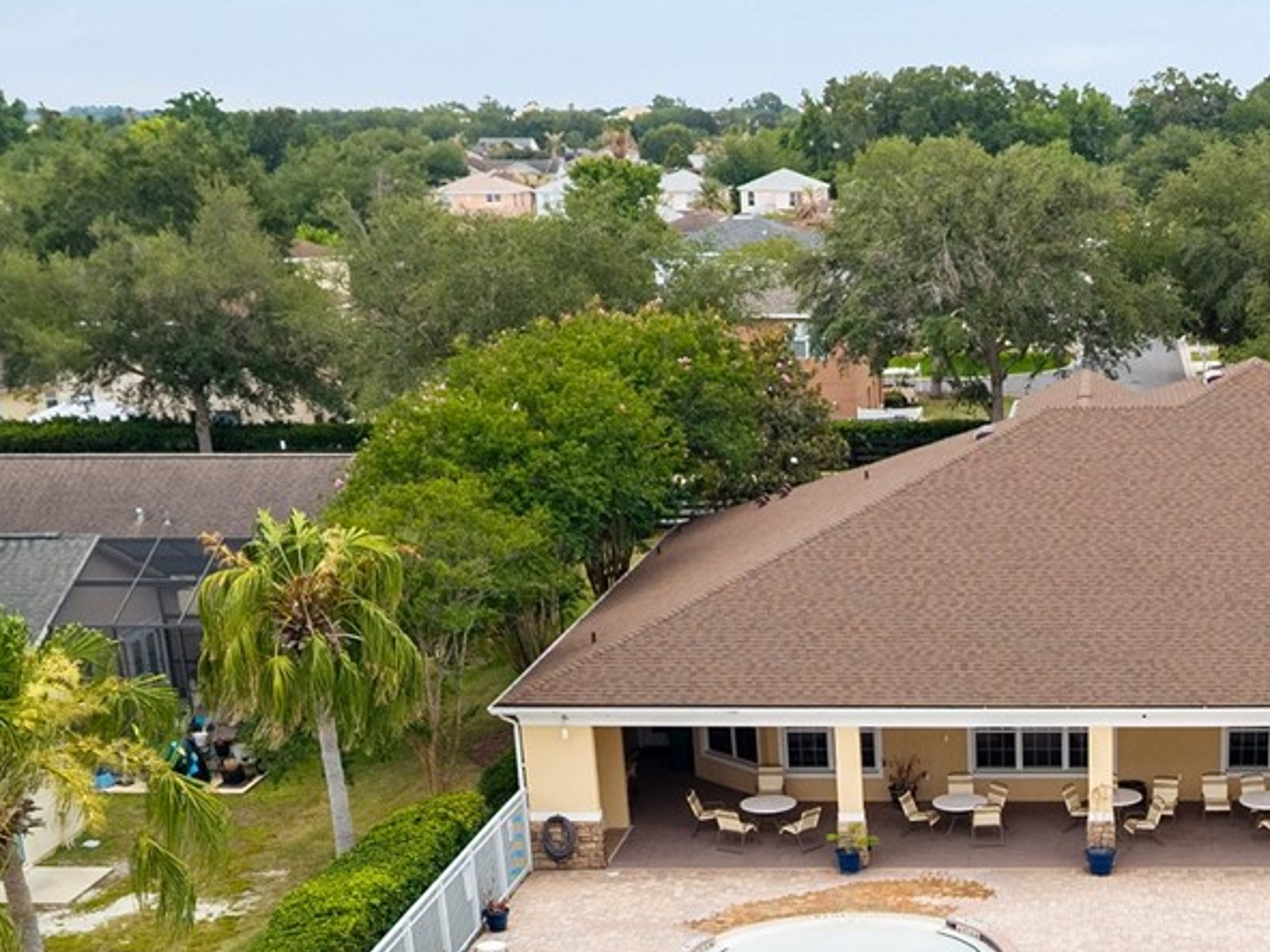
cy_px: 1023
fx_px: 2384
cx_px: 1120
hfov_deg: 28.8
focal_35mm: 65
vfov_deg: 21.5
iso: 130
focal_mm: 8.67
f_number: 1.8
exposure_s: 1/400
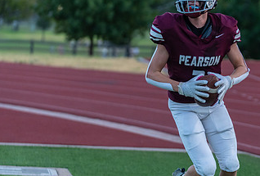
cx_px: 244
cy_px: 98
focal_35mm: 227
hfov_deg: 9.0
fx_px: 1646
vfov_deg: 6.1
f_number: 2.8
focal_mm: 108
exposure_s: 1/1250
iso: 1000
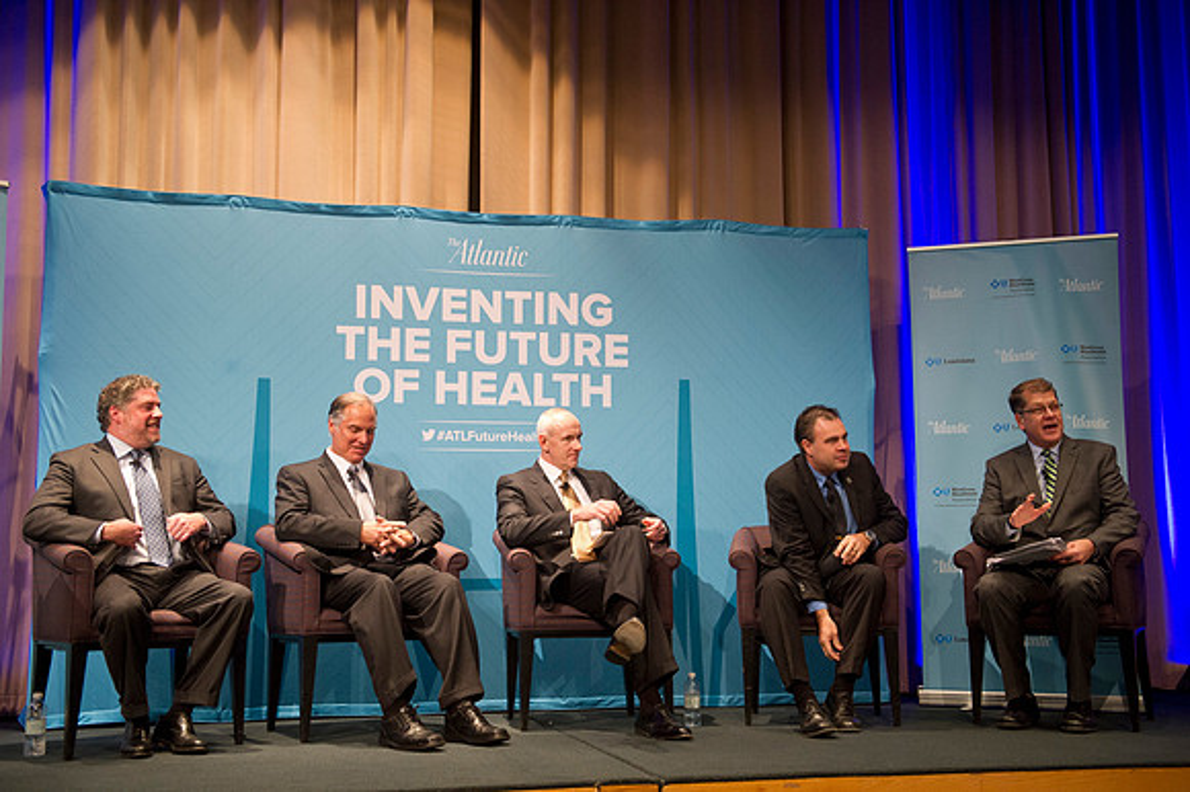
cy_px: 396
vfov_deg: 31.9
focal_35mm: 42
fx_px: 1387
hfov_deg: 46.4
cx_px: 595
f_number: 3.2
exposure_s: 1/200
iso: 2500
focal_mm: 42
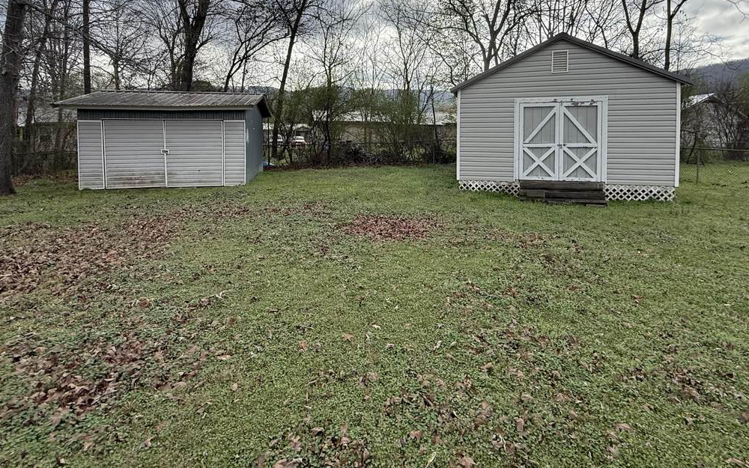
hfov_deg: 87.9
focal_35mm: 19
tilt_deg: -1.1
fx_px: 388
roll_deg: -0.3
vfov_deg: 60.6
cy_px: 152
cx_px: 393
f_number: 2.2
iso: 50
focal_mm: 2.22
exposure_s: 1/1399
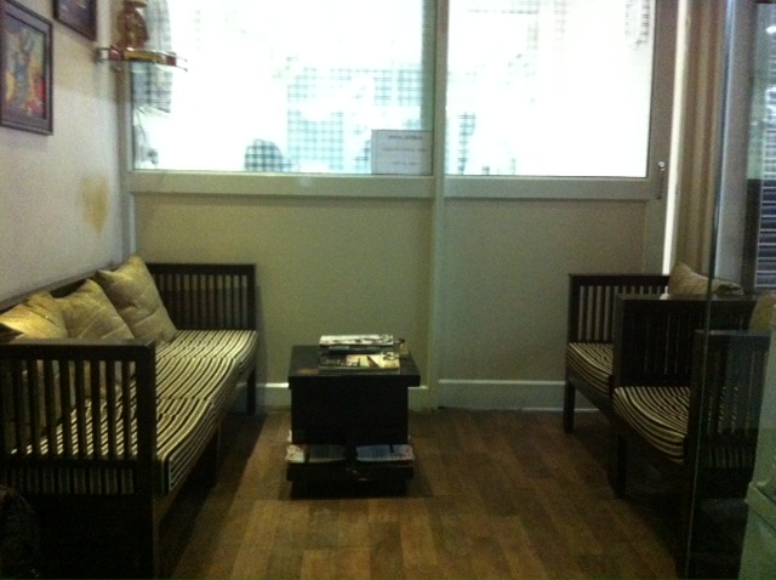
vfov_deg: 40.6
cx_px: 388
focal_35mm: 35
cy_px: 290
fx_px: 783
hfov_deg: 52.7
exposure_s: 1/15
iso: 1000
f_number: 2.8
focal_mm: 3.85
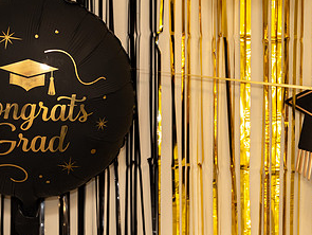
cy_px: 176
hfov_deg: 6.7
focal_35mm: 294
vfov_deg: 5.1
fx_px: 2653
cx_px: 51
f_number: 3.5
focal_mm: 155
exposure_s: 1/160
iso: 800
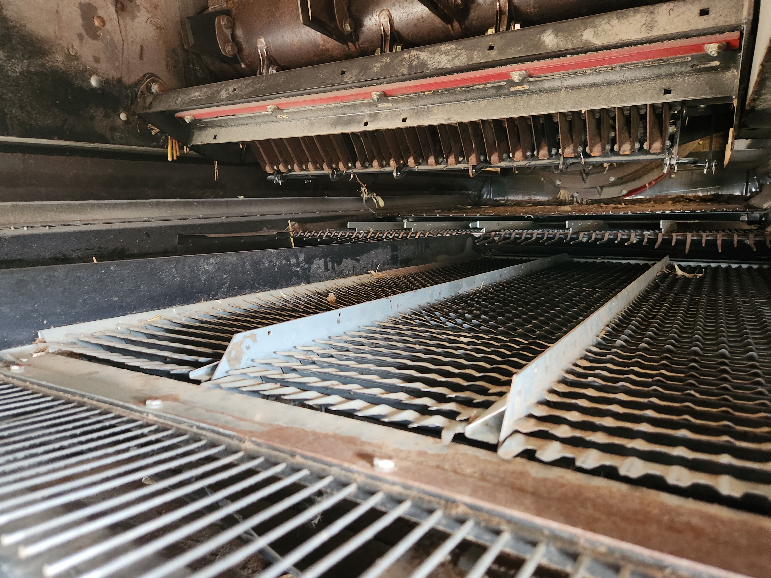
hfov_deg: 73.9
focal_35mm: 23
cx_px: 386
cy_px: 289
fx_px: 512
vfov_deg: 58.9
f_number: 1.8
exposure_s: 1/24
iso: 800
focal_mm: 5.4
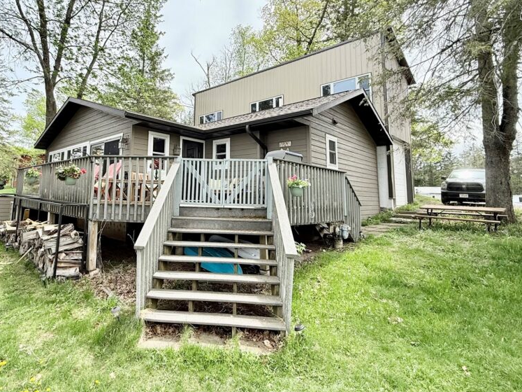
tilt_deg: +7.4
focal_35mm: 20
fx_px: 302
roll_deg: -1.2
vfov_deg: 65.3
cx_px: 202
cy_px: 156
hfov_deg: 80.5
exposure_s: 1/770
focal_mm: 2.22
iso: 64
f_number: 2.2
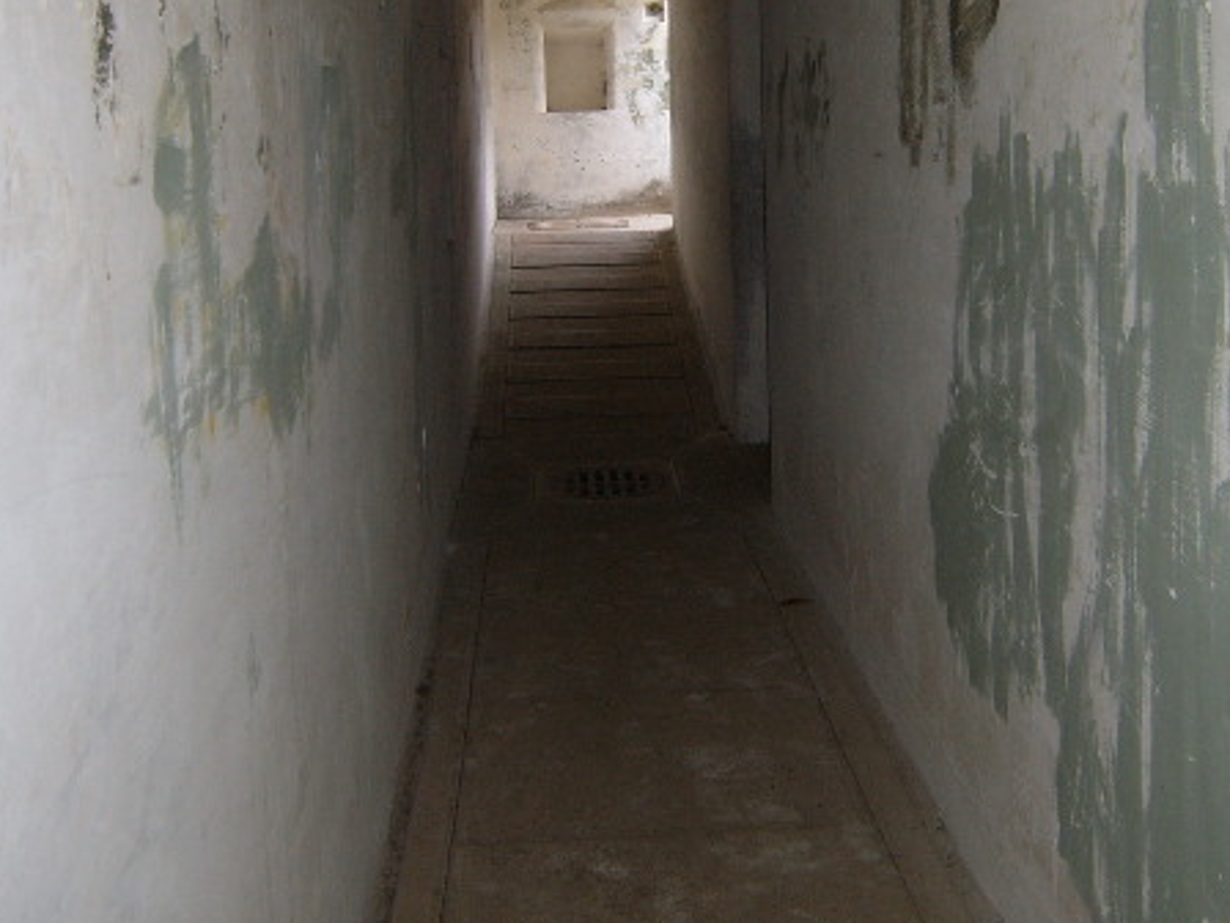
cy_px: 280
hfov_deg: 37.9
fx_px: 1777
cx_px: 771
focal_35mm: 50
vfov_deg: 28.8
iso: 69
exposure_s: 1/30
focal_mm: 5.8
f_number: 2.8
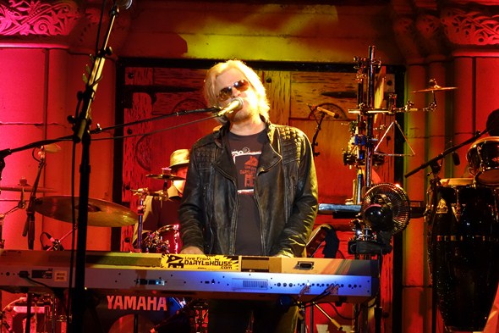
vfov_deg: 13.7
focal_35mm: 100
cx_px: 250
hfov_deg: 20.4
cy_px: 166
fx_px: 1386
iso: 2500
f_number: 4.9
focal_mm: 37.1
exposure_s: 1/100
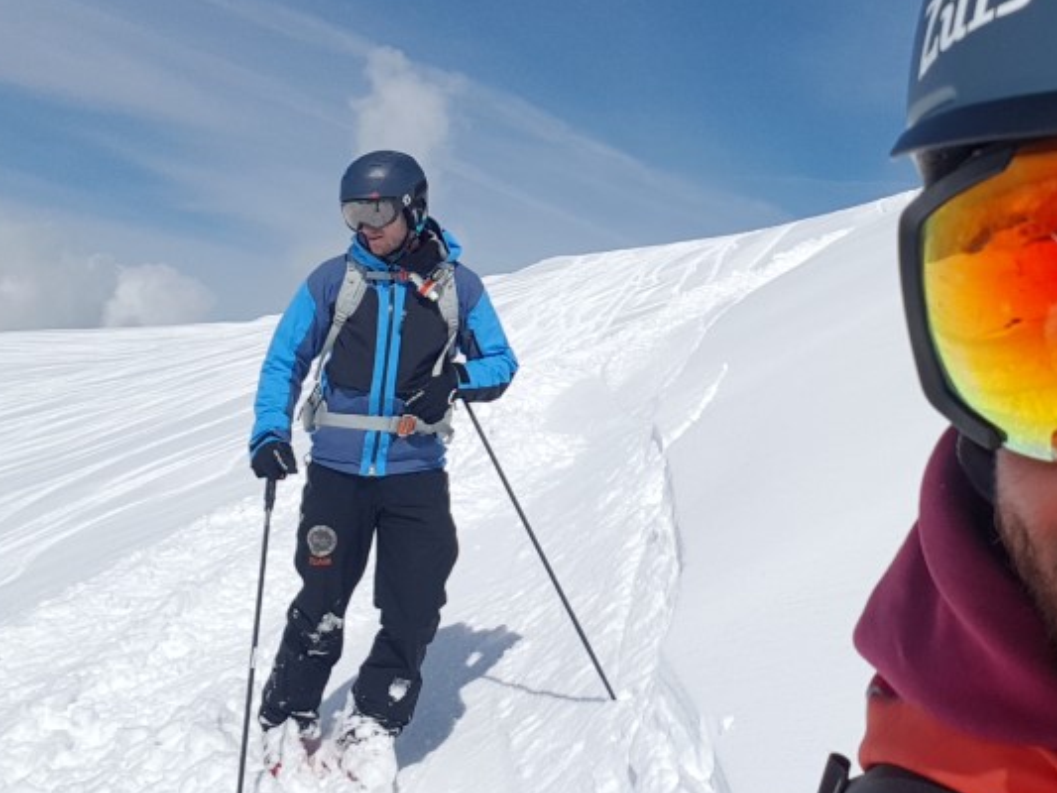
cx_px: 797
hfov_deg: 40.8
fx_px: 1374
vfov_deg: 32.0
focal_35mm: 45
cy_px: 291
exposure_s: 1/5664
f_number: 1.7
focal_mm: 2.95
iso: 40
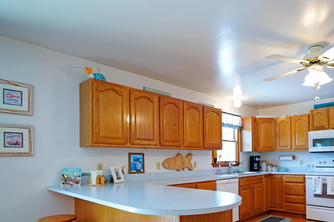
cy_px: 158
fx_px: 241
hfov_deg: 67.8
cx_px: 218
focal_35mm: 26
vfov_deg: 48.2
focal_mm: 12.1
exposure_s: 1/30
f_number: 2.8
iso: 160
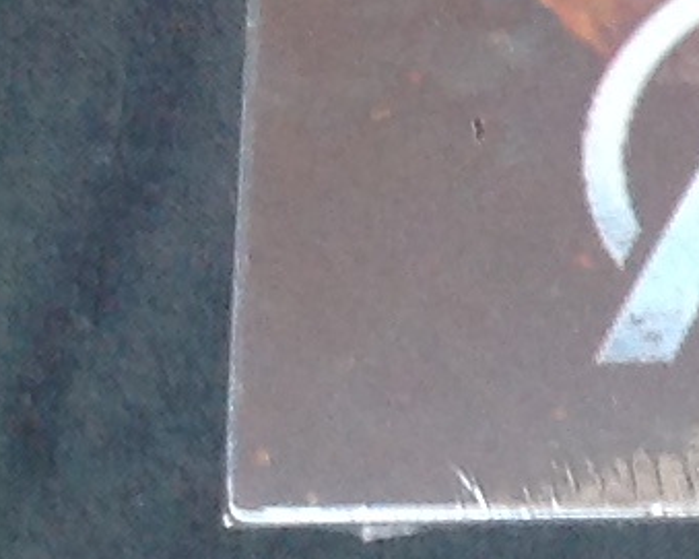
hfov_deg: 6.3
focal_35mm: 261
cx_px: 2662
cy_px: -976
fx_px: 5398
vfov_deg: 5.6
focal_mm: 4.28
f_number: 2.4
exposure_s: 1/15
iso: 80
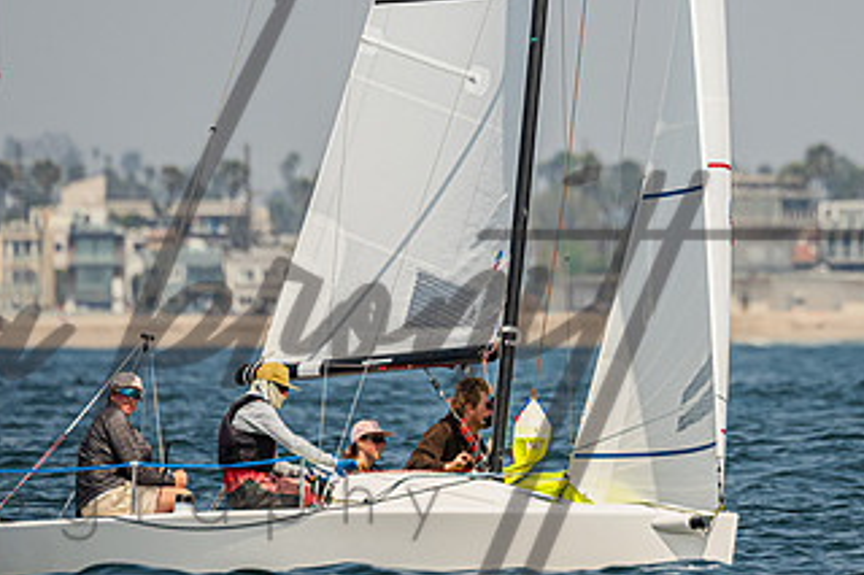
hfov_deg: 2.1
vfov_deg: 1.4
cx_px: 505
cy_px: 284
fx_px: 23723
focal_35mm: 989
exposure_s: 1/4000
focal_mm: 400
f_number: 5.6
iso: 400
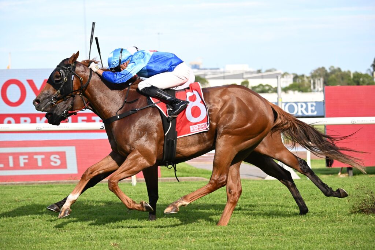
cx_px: 188
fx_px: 1458
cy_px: 125
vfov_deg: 9.8
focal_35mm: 140
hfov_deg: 14.7
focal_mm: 140
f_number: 5
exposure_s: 1/2000
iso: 800
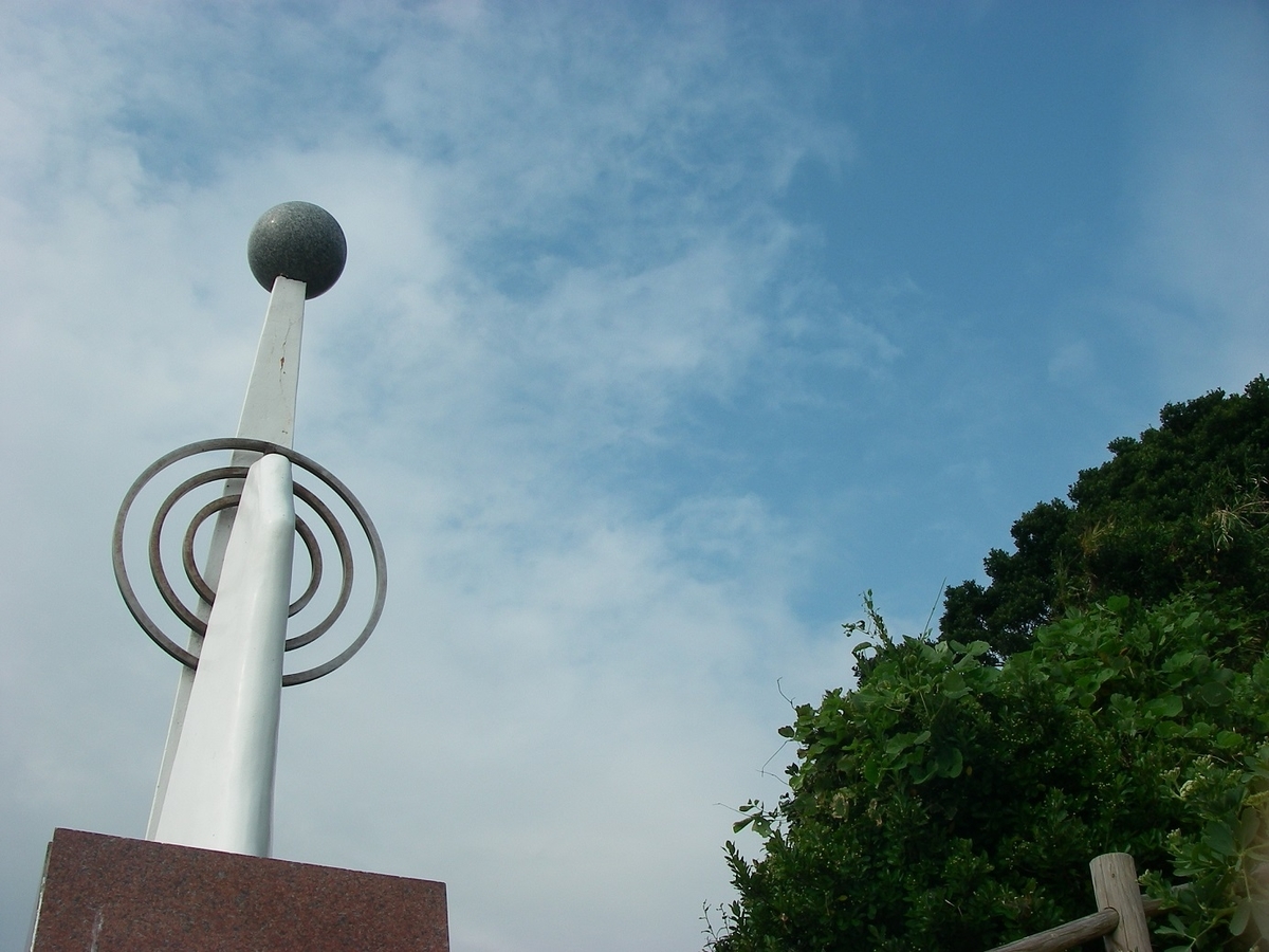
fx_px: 1393
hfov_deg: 49.0
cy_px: 476
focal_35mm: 38
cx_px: 634
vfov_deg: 37.7
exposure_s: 1/250
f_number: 6.6
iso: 64
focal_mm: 6.3
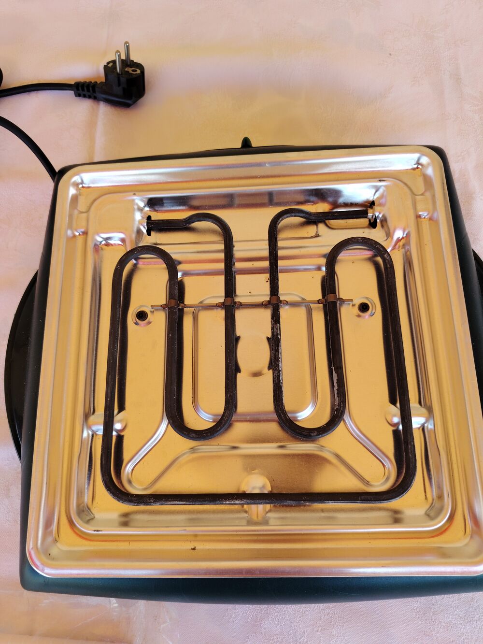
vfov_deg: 71.6
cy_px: 322
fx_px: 446
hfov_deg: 56.8
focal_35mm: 24
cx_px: 242
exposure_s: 1/124
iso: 100
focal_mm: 5.25
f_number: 1.75
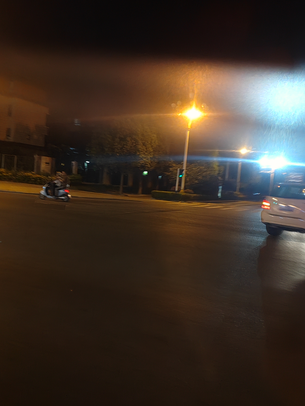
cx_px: 133
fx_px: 376
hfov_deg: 44.1
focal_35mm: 32
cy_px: 204
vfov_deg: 56.8
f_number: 1.9
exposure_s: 1/50
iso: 6400
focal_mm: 5.52
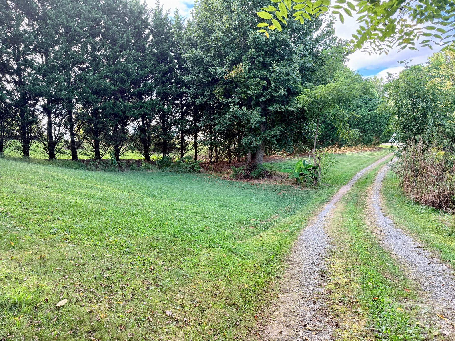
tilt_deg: -1.7
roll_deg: +3.2
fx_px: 315
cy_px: 170
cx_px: 228
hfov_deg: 71.6
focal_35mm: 24
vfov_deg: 56.8
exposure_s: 1/191
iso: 80
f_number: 1.78
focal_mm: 6.76
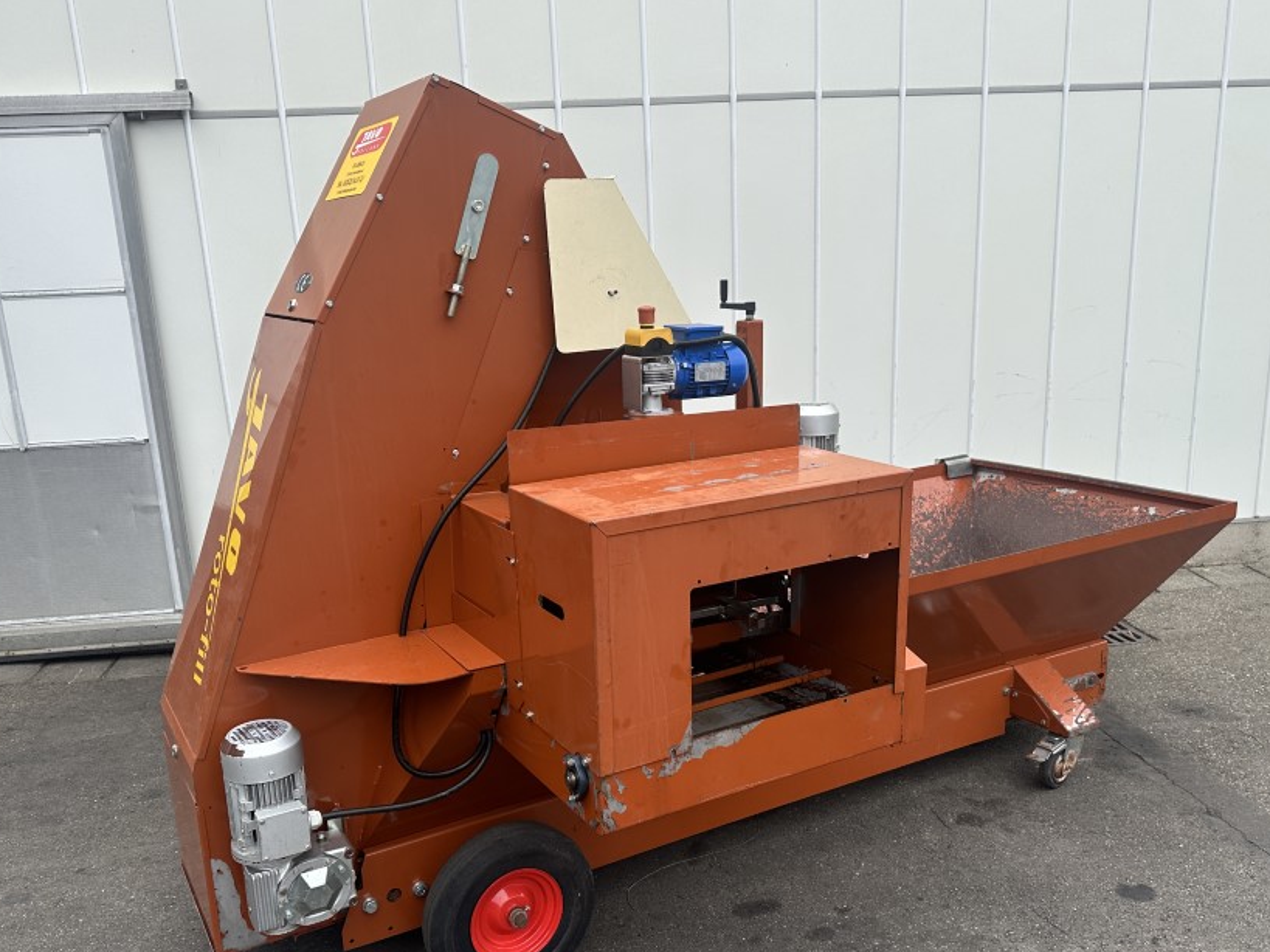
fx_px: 1100
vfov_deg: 46.7
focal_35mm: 30
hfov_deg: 60.0
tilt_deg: -15.7
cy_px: 541
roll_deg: +1.7
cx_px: 647
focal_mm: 6.86
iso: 80
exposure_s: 1/989
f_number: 1.78
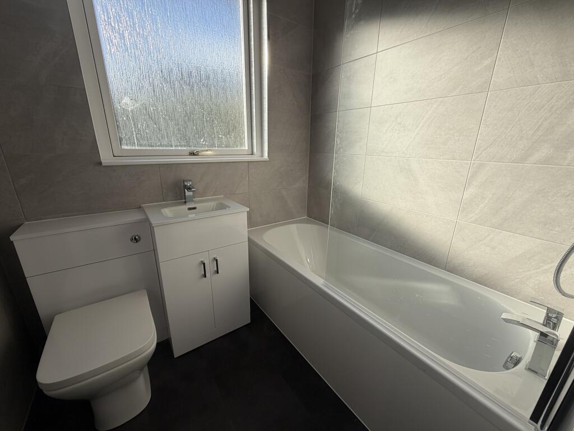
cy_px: 216
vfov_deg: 85.7
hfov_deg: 102.1
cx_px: 287
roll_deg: -1.0
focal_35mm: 14
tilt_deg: -16.9
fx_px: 232
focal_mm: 2.22
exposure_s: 1/535
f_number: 2.2
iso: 40
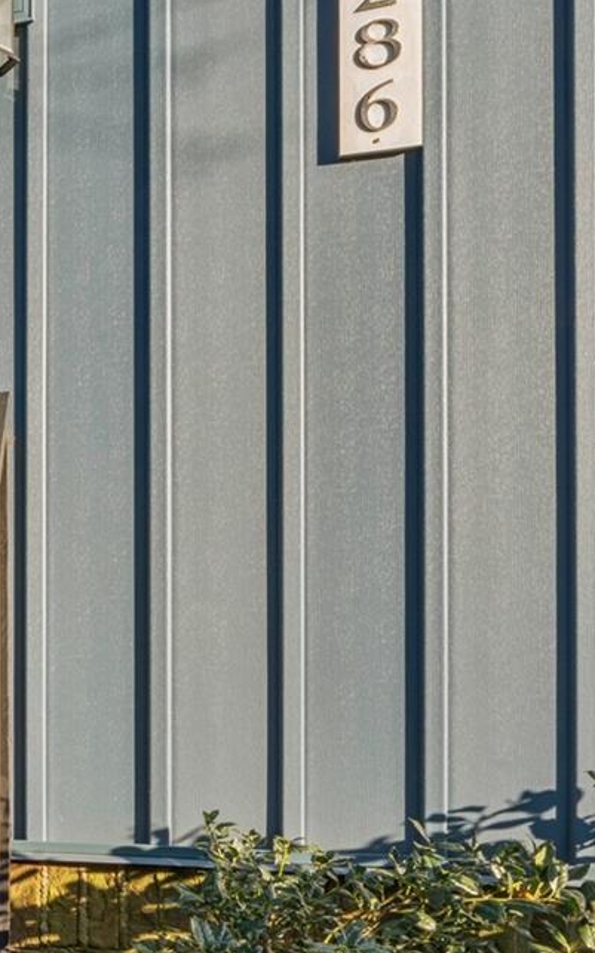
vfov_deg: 37.3
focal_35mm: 53
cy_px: 676
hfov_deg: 18.9
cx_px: -461
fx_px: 1383
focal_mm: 16.4
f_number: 22
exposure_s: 1/6
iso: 100
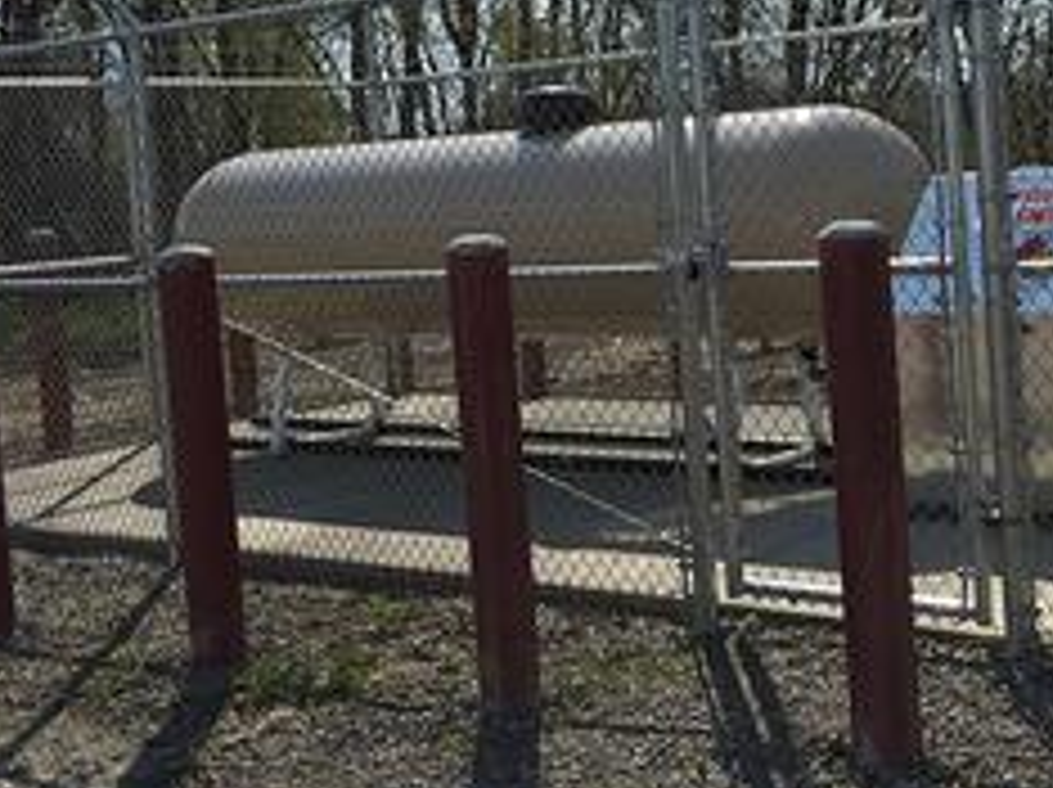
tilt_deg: -2.7
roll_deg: +3.3
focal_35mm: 58
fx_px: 1763
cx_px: 844
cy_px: 270
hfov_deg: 32.4
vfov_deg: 25.1
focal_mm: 4.15
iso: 32
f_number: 2.2
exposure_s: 1/2639
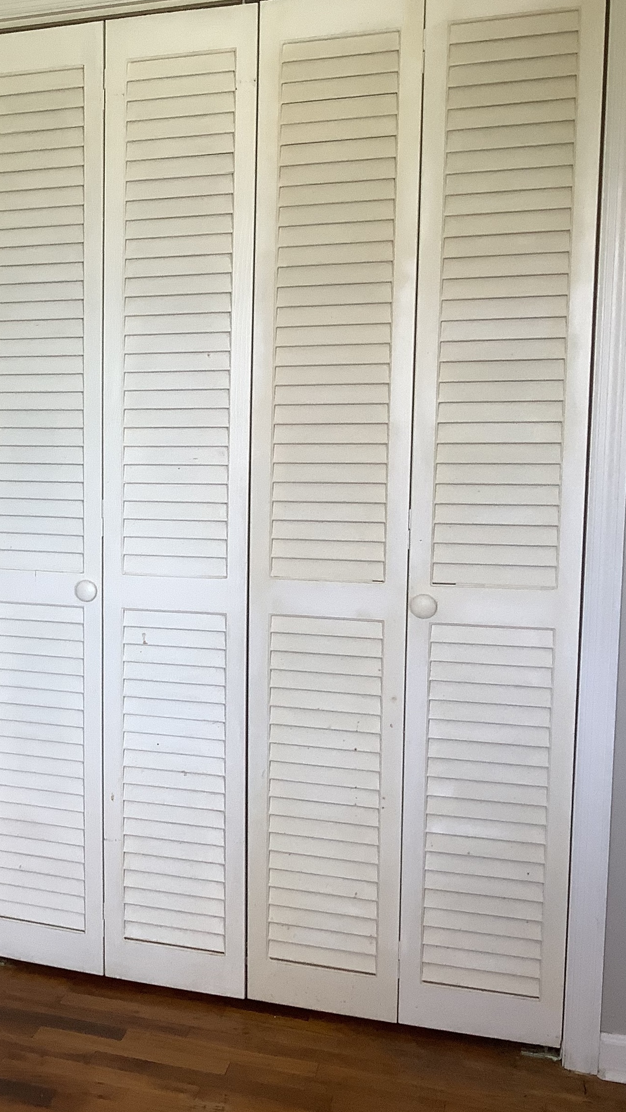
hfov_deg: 24.1
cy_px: 558
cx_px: -80
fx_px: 1357
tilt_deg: -7.6
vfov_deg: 44.6
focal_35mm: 46
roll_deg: +1.0
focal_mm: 3.3
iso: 80
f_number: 2.4
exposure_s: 1/60
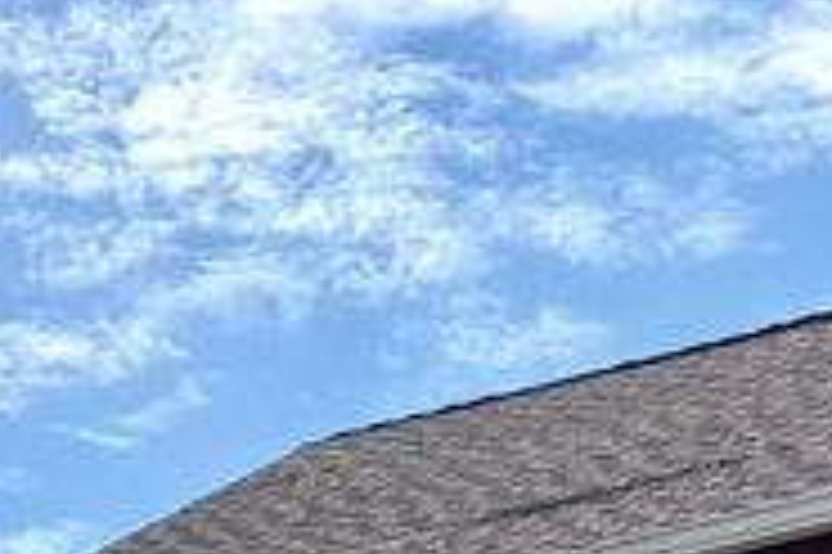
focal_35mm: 150
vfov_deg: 8.1
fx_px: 3464
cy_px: 1509
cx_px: 427
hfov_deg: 13.7
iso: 50
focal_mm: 5.96
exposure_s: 1/4065
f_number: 1.6
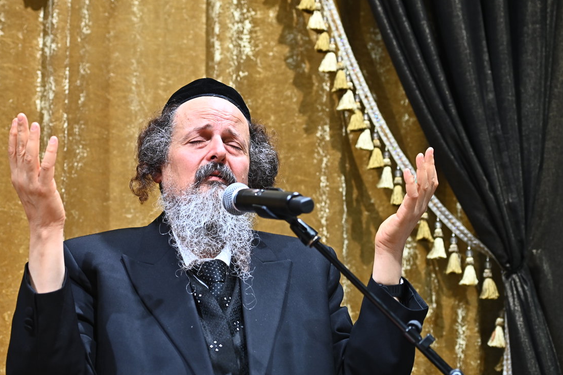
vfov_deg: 13.8
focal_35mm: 99
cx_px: 208
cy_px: 202
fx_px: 1548
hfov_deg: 20.6
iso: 1250
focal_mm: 78
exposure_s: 1/200
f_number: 4
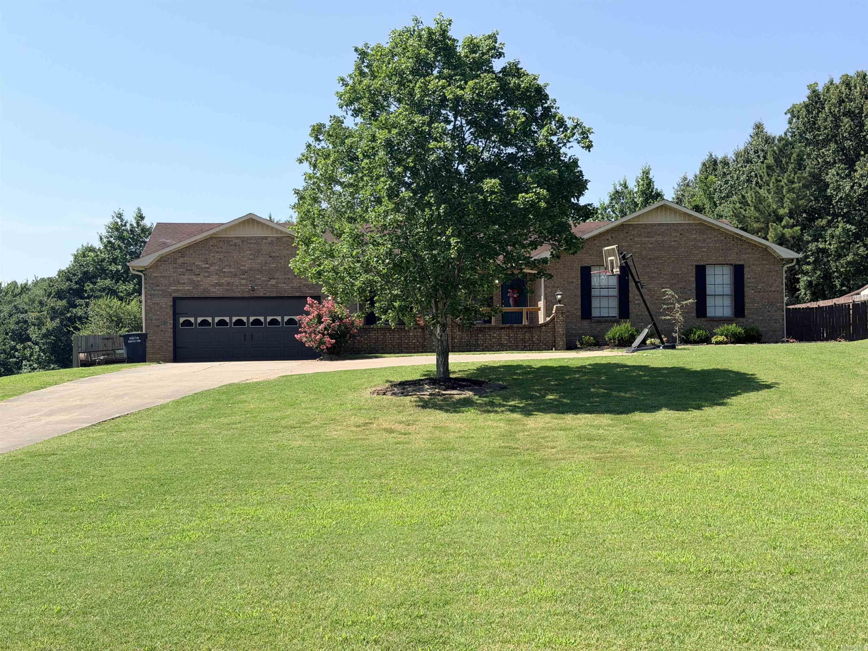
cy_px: 326
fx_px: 1204
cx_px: 434
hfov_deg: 39.7
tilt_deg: +0.9
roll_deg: +1.2
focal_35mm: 48
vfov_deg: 30.3
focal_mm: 6.76
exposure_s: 1/3704
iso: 64
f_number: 1.78
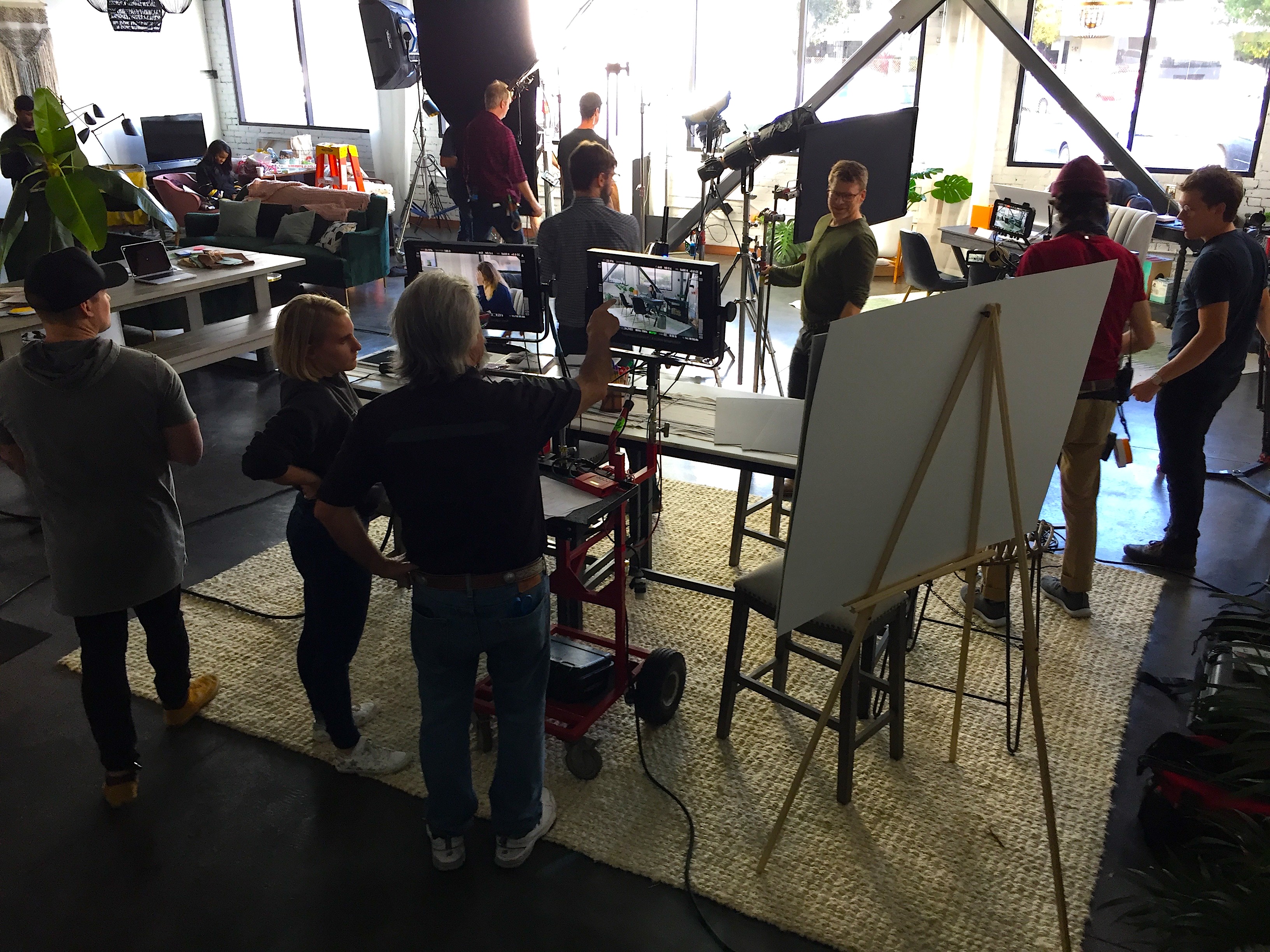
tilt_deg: -21.5
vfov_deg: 48.2
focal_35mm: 29
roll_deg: -0.9
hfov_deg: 61.7
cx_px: 635
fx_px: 1064
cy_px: 476
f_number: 2.2
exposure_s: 1/30
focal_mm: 4.15
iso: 64
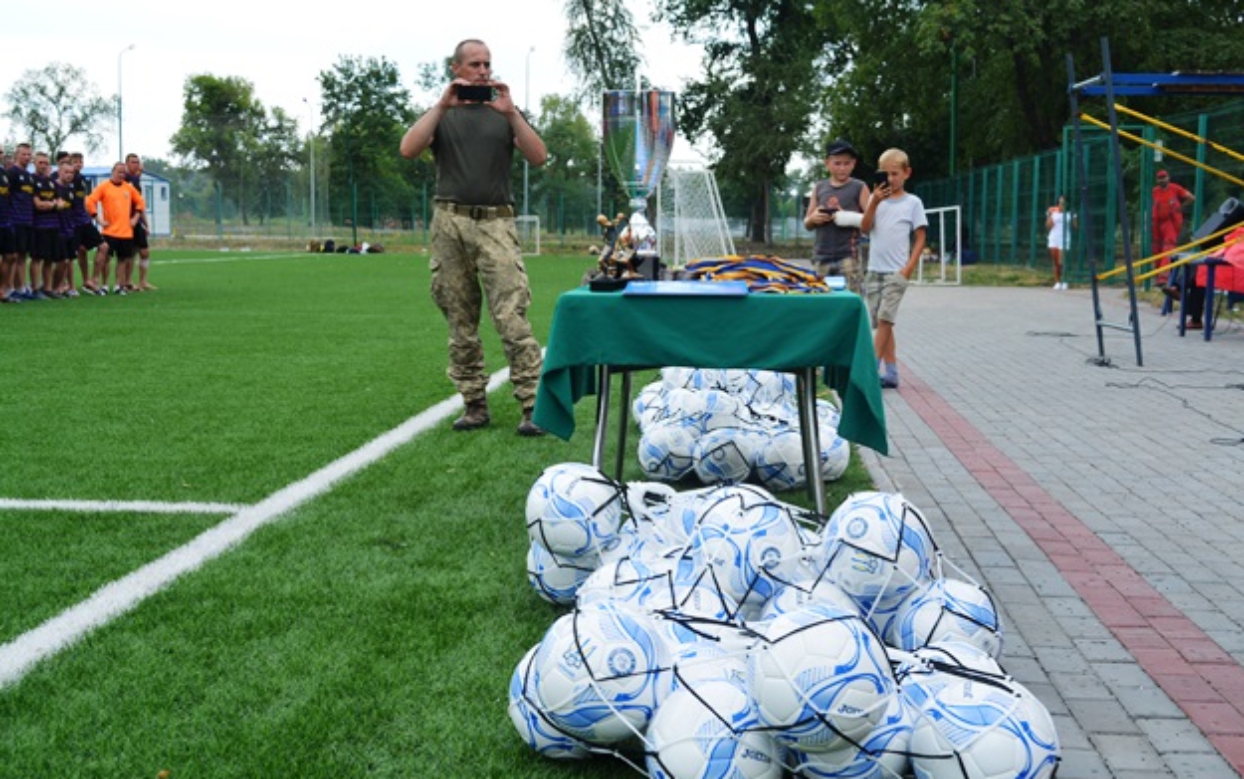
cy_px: 421
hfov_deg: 41.4
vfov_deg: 26.6
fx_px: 1645
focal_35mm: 49
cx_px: 627
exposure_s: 1/125
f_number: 8
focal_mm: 31
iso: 100
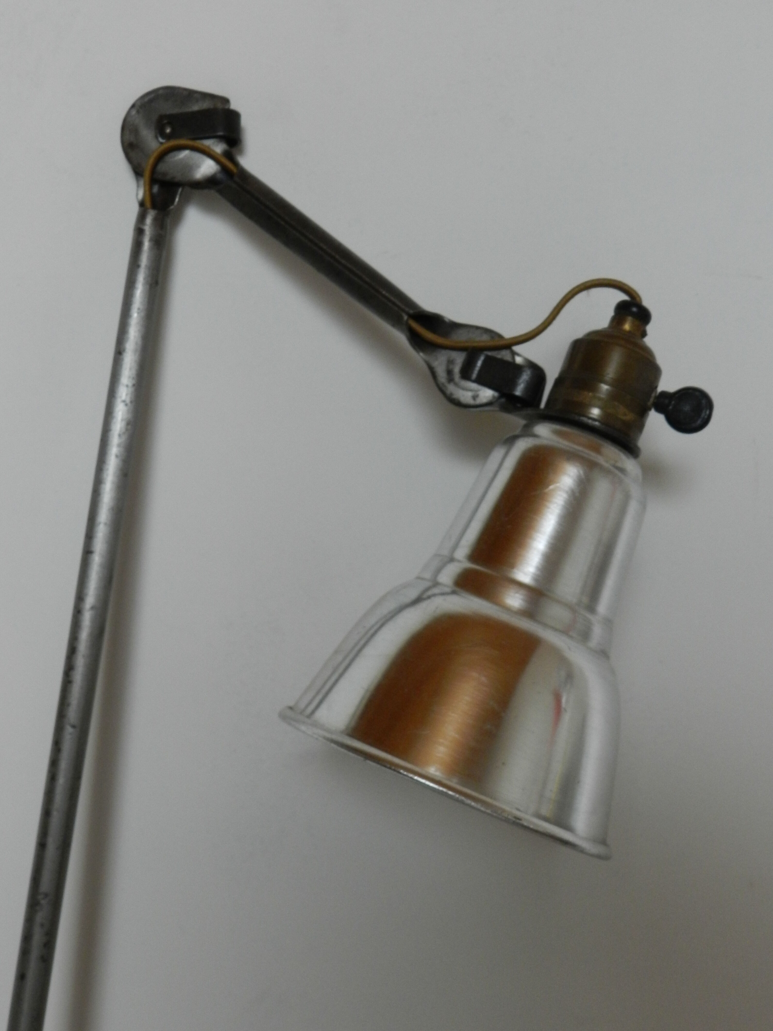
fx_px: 1370
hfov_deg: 31.5
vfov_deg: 41.2
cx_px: 386
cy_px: 516
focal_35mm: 46
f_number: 4.2
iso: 400
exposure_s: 1/13
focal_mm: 8.1
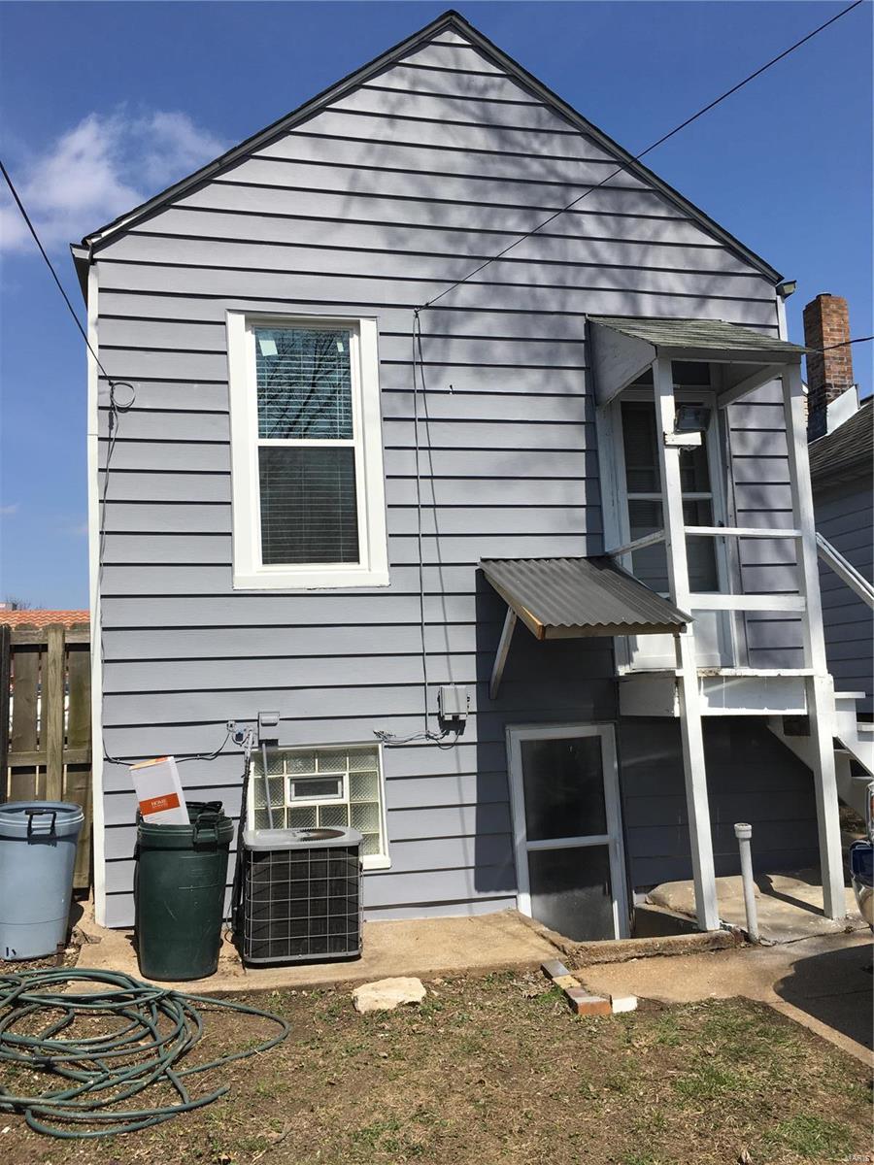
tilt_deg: +6.1
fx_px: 976
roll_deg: +1.6
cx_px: 437
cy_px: 582
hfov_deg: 48.2
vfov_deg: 61.7
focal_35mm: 29
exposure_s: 1/2198
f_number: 2.2
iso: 25
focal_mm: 4.15
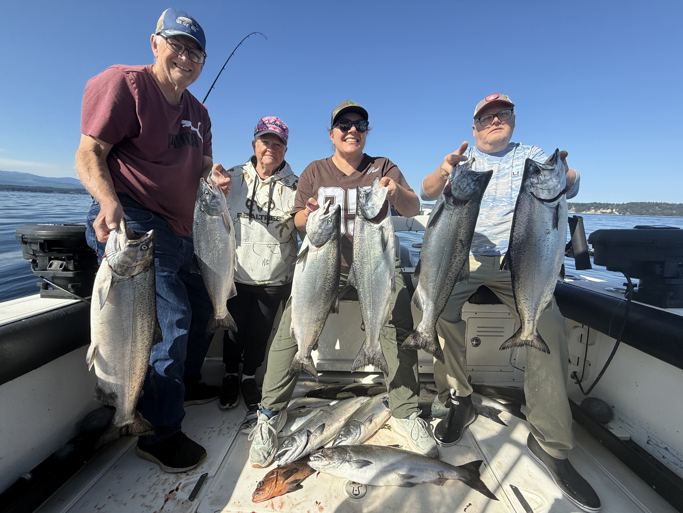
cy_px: 256
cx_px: 342
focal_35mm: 14
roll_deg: -4.1
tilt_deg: -8.5
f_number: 2.2
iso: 50
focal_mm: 2.22
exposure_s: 1/1848
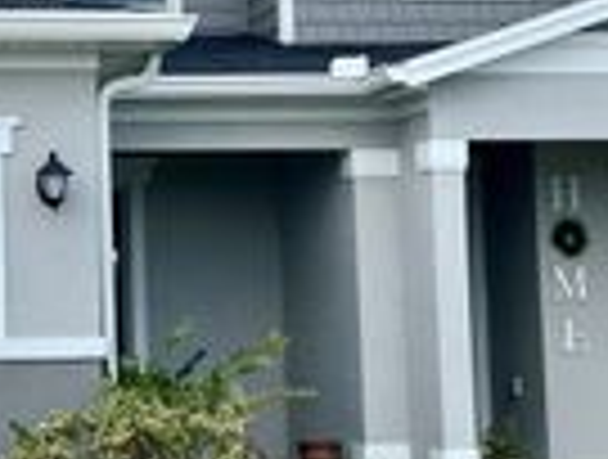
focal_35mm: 96
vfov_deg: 15.5
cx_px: -32
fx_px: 1691
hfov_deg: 19.7
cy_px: 173
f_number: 1.5
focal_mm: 5.7
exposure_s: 1/3257
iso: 50
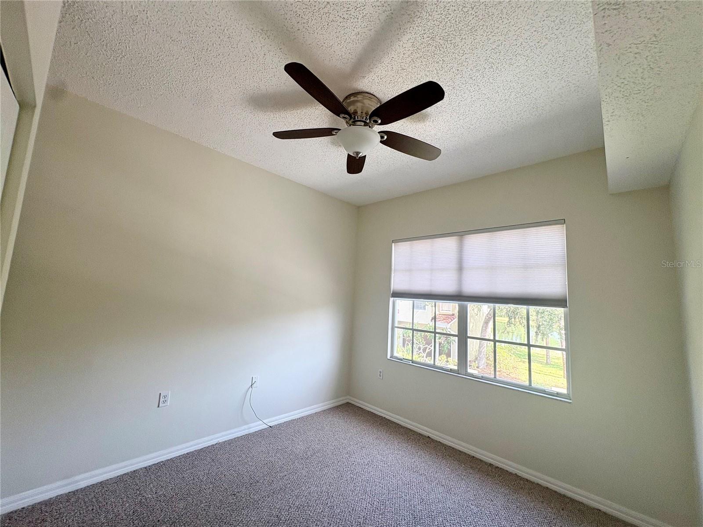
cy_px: 264
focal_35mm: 14
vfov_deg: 85.7
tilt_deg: +6.6
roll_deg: -2.6
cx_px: 352
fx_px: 284
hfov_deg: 102.1
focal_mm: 2.22
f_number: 2.2
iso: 80
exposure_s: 1/99
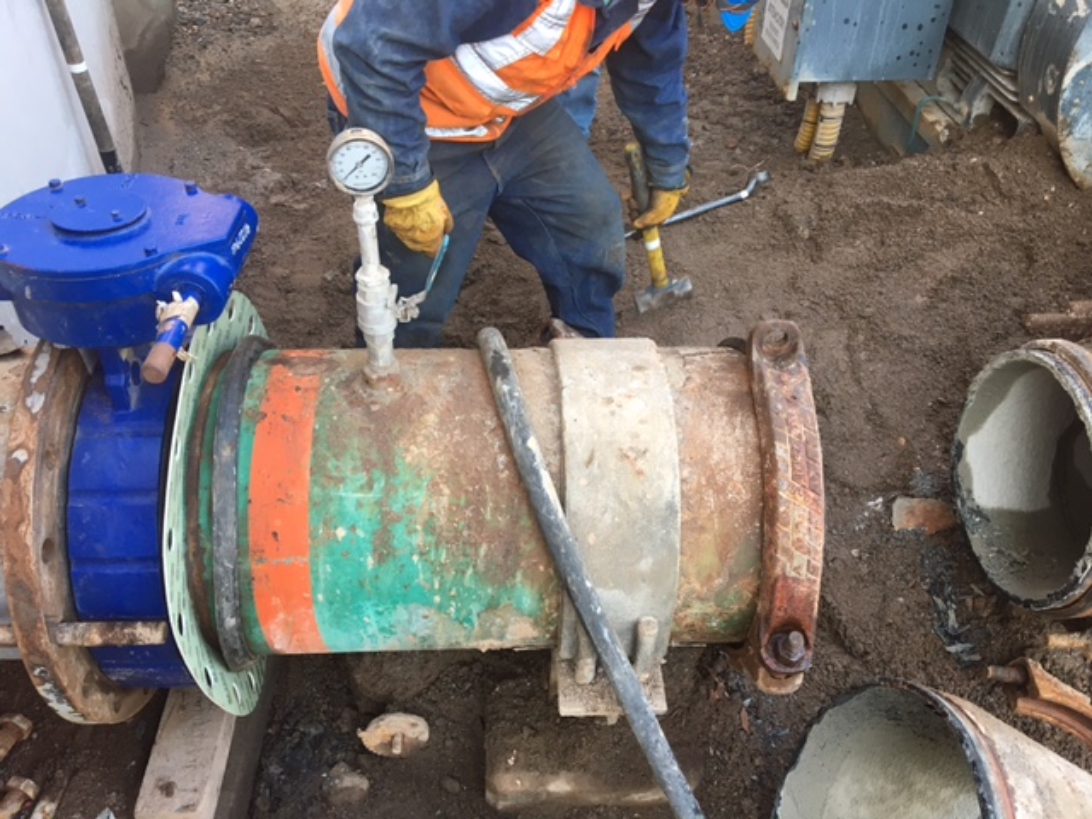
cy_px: 410
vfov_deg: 48.2
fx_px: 915
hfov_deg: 61.7
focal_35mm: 29
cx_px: 546
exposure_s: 1/30
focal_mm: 4.15
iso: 32
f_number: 2.2
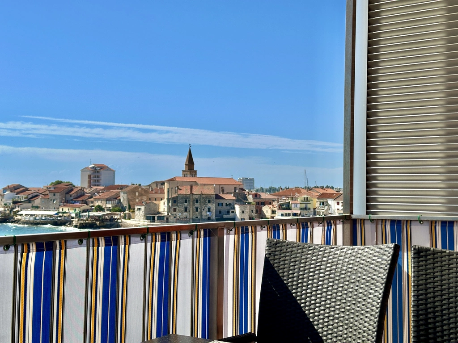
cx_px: 229
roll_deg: -0.2
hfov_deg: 39.7
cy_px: 172
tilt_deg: +1.5
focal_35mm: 48
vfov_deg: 30.3
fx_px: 635
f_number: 1.78
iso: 64
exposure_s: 1/5263
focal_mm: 6.86
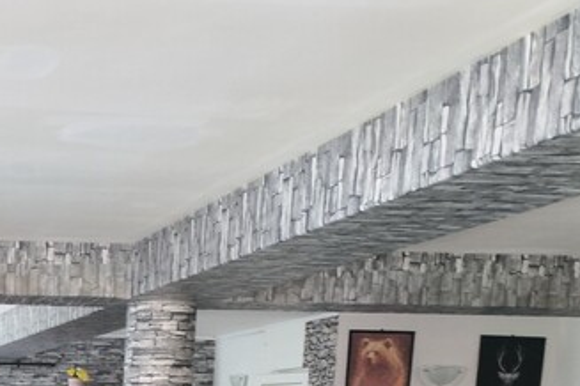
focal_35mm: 75
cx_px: -142
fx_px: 1208
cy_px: 632
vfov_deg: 16.1
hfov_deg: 24.2
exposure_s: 1/50
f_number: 1.65
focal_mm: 6.14
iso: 200
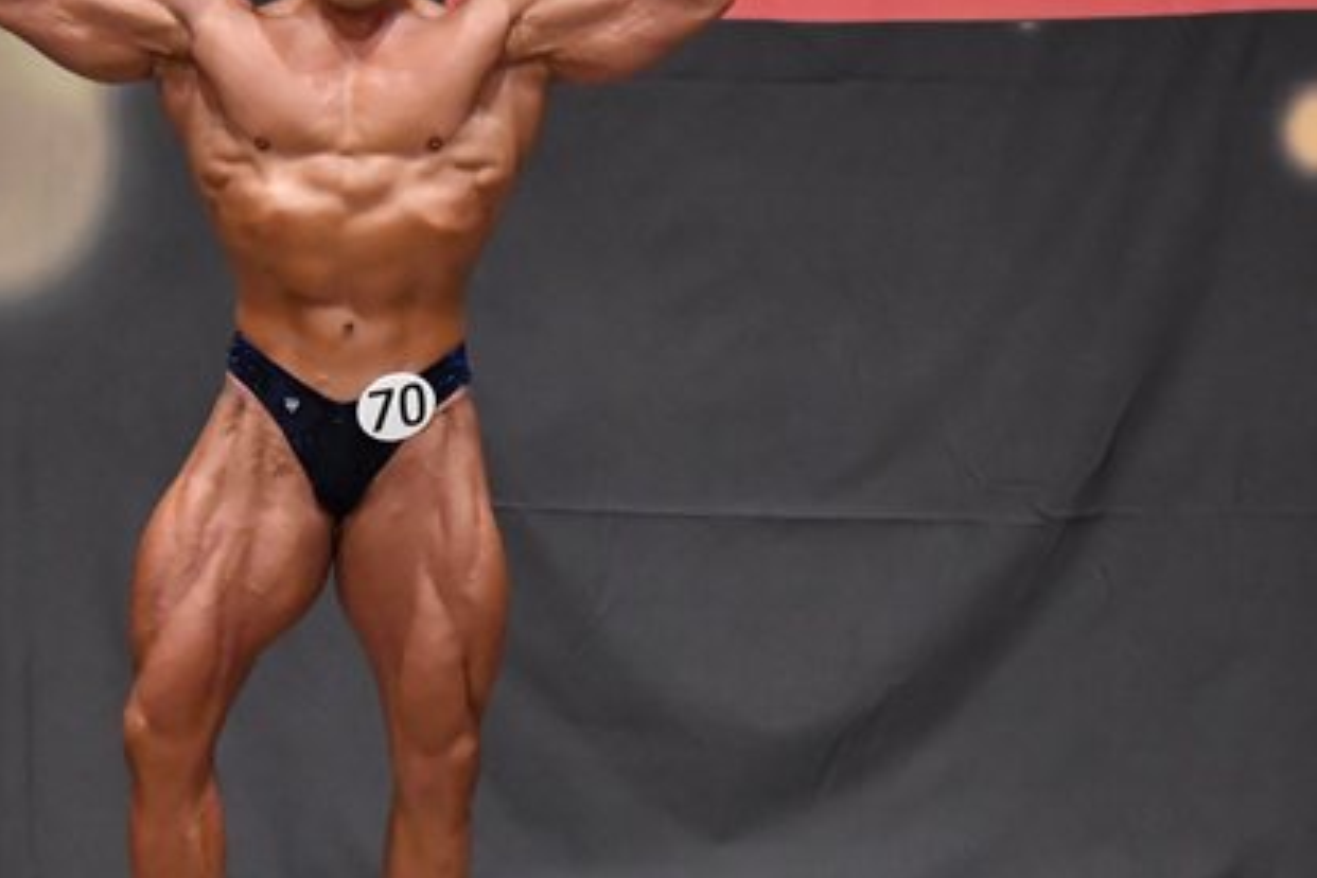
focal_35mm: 378
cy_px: 433
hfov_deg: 5.5
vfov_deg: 3.6
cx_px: 339
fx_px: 13827
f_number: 5.6
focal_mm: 135
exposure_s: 1/400
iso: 6400
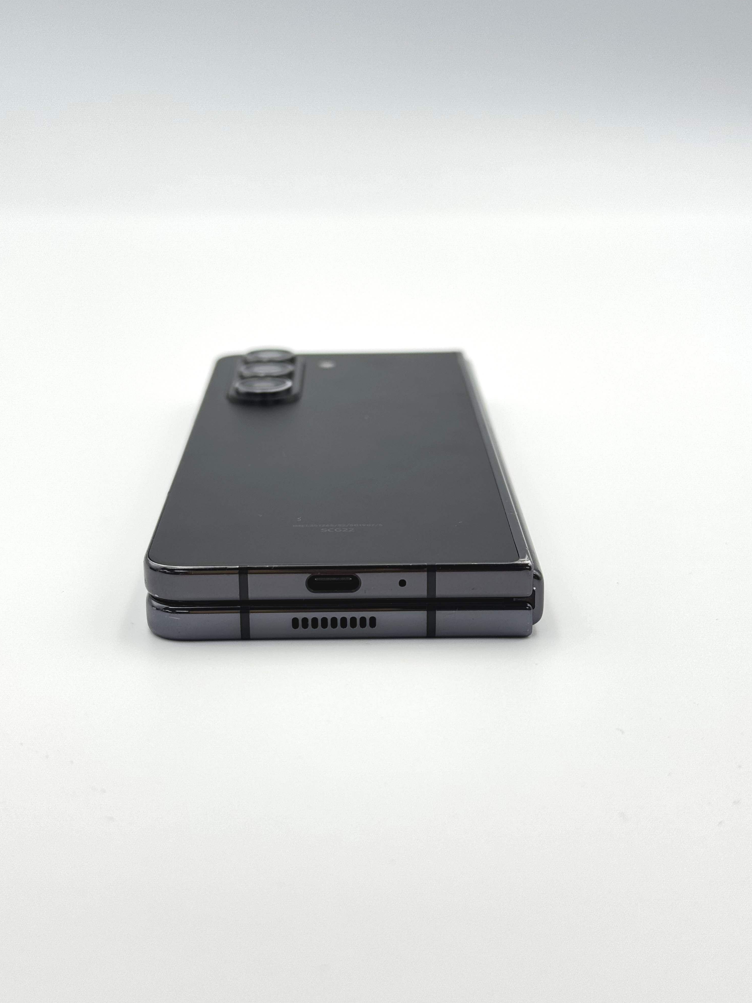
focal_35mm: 49
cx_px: 374
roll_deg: -0.3
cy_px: 509
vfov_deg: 38.9
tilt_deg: -19.8
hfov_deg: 29.7
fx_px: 1419
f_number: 1.78
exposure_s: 1/388
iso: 64
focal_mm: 6.76
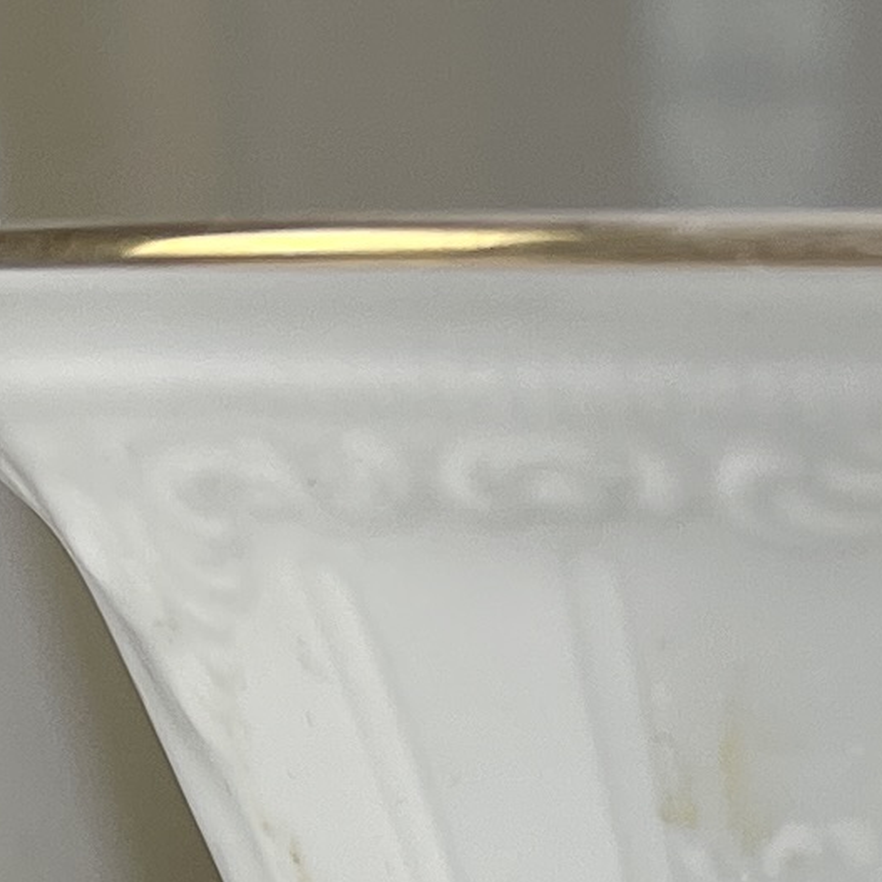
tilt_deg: -19.8
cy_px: 2129
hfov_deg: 10.3
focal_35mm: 169
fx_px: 4872
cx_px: 905
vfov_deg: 9.2
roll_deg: -0.1
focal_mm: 5.1
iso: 32
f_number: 1.6
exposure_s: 1/282
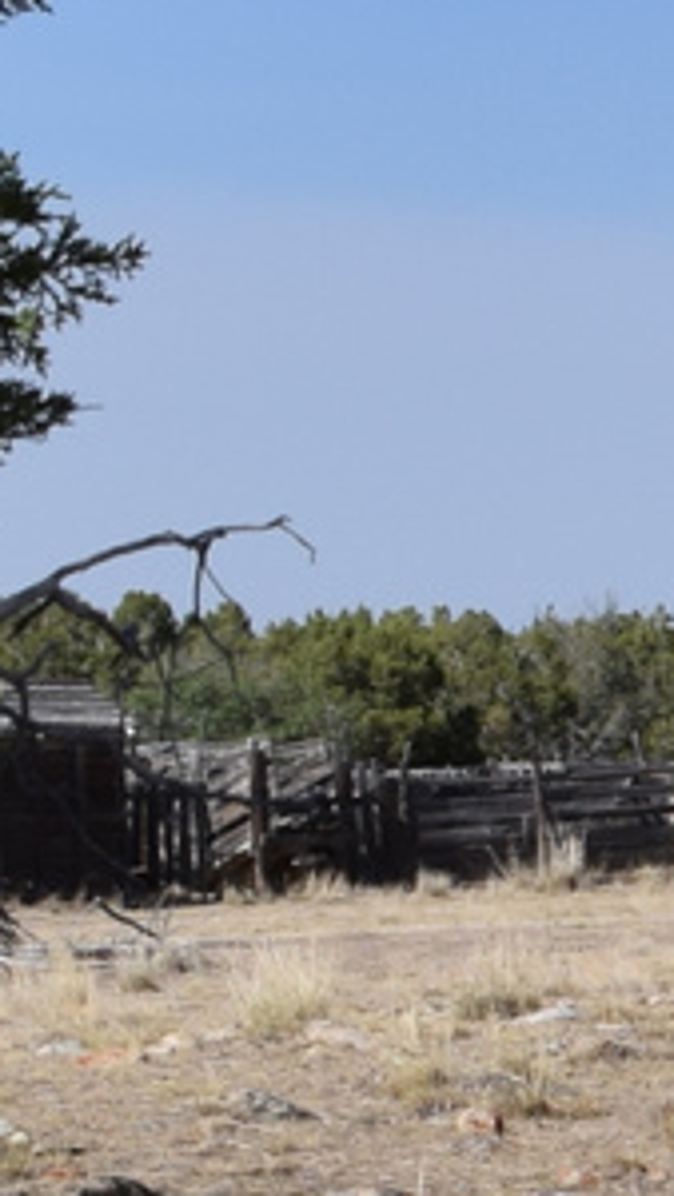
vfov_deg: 11.1
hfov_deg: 5.5
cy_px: 748
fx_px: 6125
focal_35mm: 193
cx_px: 2688
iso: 100
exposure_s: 1/250
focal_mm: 18
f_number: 8
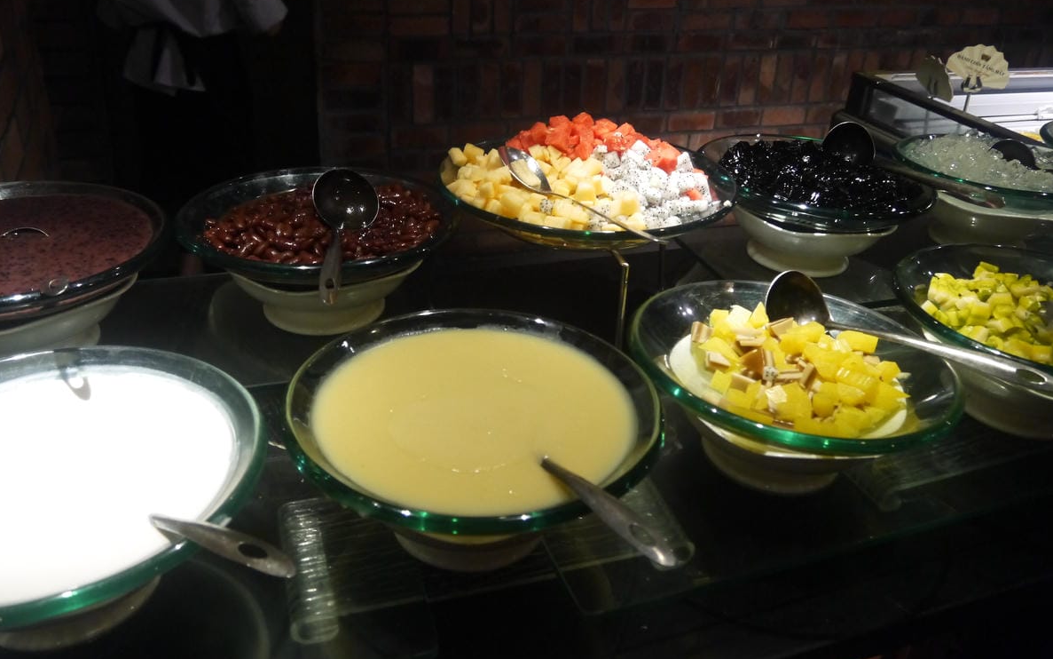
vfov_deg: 41.7
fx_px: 861
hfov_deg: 62.9
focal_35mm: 30
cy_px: 273
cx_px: 530
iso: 800
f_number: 3.5
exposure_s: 1/125
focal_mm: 14
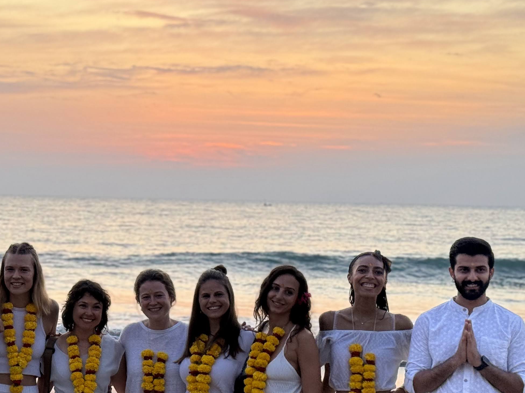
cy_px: 273
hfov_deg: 19.2
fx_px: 1501
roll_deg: -0.7
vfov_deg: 14.9
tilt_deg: -2.9
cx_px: -8
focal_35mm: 99
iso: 100
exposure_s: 1/85
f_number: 1.78
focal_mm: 6.86
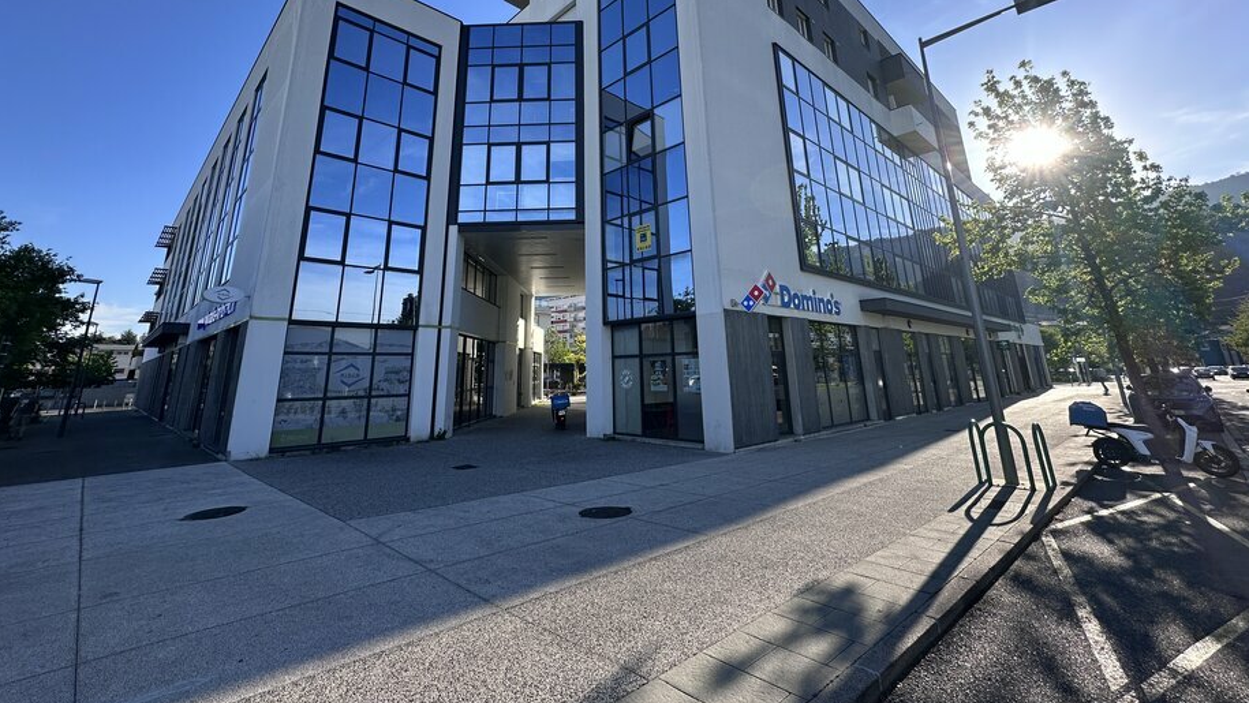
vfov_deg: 64.9
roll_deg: +0.9
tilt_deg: +16.2
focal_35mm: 16
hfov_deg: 99.3
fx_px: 530
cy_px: 221
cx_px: 607
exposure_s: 1/764
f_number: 2.2
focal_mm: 2.22
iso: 40
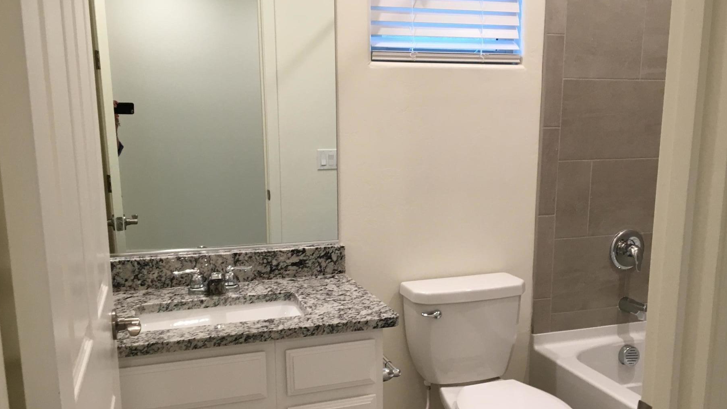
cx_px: 380
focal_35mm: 35
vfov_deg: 33.6
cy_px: 248
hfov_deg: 56.6
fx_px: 675
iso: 80
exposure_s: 1/30
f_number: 2.2
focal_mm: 4.15
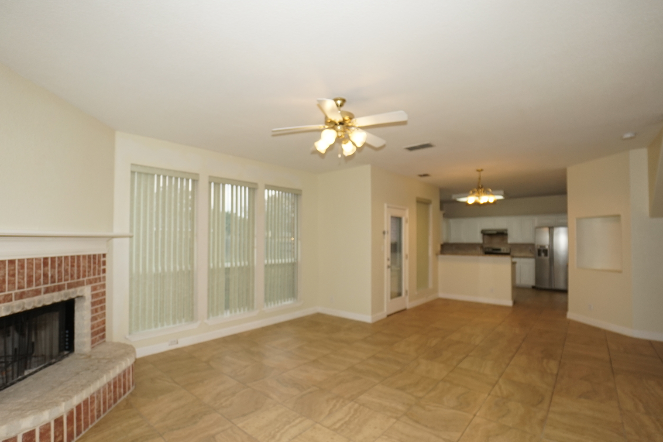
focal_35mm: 16
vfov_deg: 73.7
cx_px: 319
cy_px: 234
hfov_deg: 96.7
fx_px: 295
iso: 320
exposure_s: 1/160
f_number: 4
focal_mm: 10
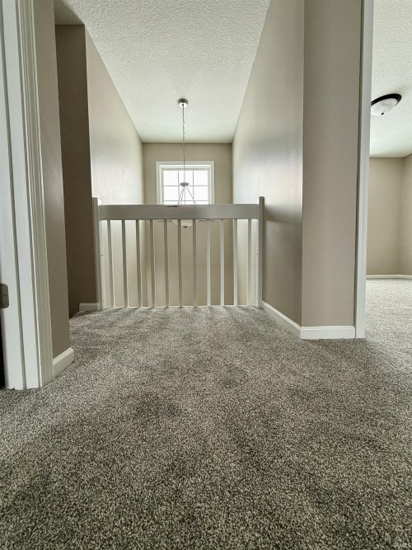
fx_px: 222
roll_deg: -0.7
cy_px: 275
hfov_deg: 85.7
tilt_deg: -3.0
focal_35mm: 14
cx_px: 206
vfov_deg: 102.1
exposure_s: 1/99
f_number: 2.2
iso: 125
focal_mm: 2.22
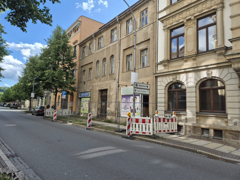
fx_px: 159
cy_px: 90
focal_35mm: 23
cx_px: 120
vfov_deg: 58.9
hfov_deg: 73.9
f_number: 1.8
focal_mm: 5.4
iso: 25
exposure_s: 1/740
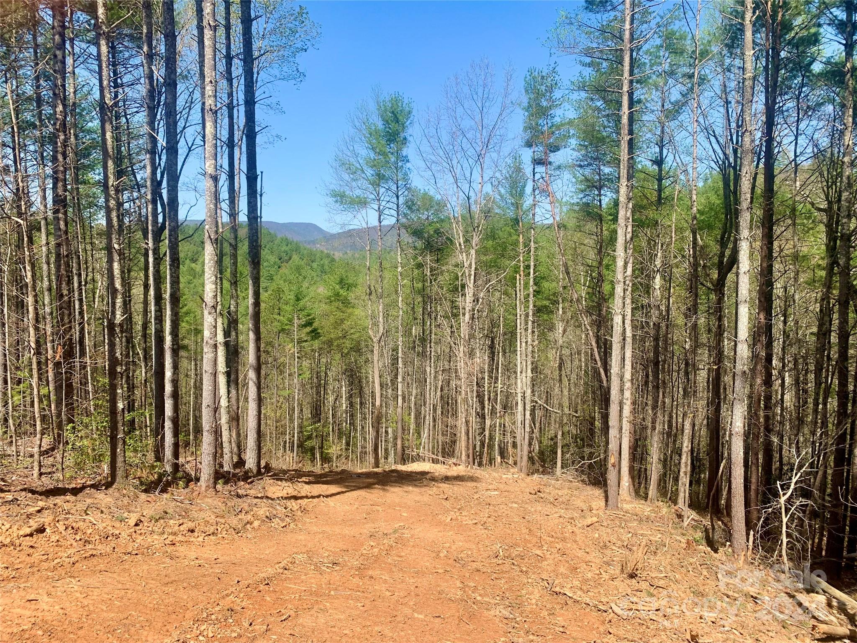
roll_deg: -0.7
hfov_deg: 67.3
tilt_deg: -2.9
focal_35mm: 26
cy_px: 322
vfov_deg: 53.1
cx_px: 428
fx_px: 644
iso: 25
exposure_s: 1/1490
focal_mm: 4.25
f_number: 1.8
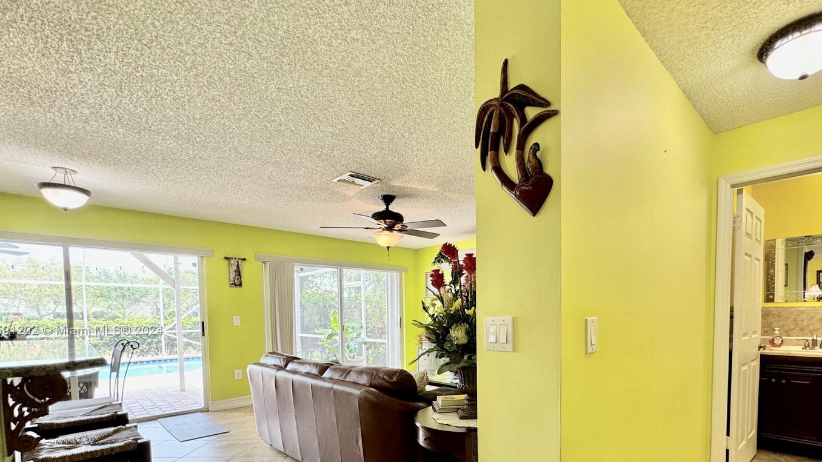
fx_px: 392
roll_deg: +0.6
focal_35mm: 18
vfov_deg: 58.7
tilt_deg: -2.6
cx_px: 454
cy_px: 331
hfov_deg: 92.3
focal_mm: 2.22
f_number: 2.2
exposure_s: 1/120
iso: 200
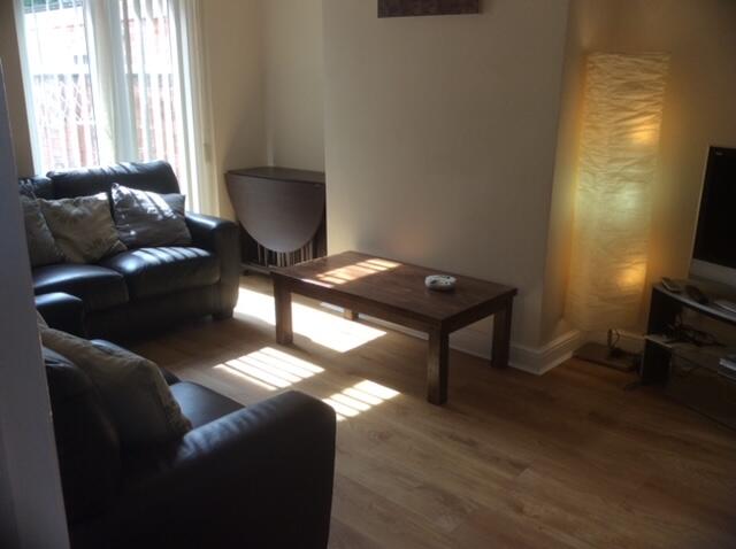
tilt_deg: -16.4
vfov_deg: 44.1
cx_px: 368
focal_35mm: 32
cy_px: 274
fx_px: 679
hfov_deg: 56.9
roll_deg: -0.2
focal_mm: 3.3
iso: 40
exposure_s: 1/100
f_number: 2.4
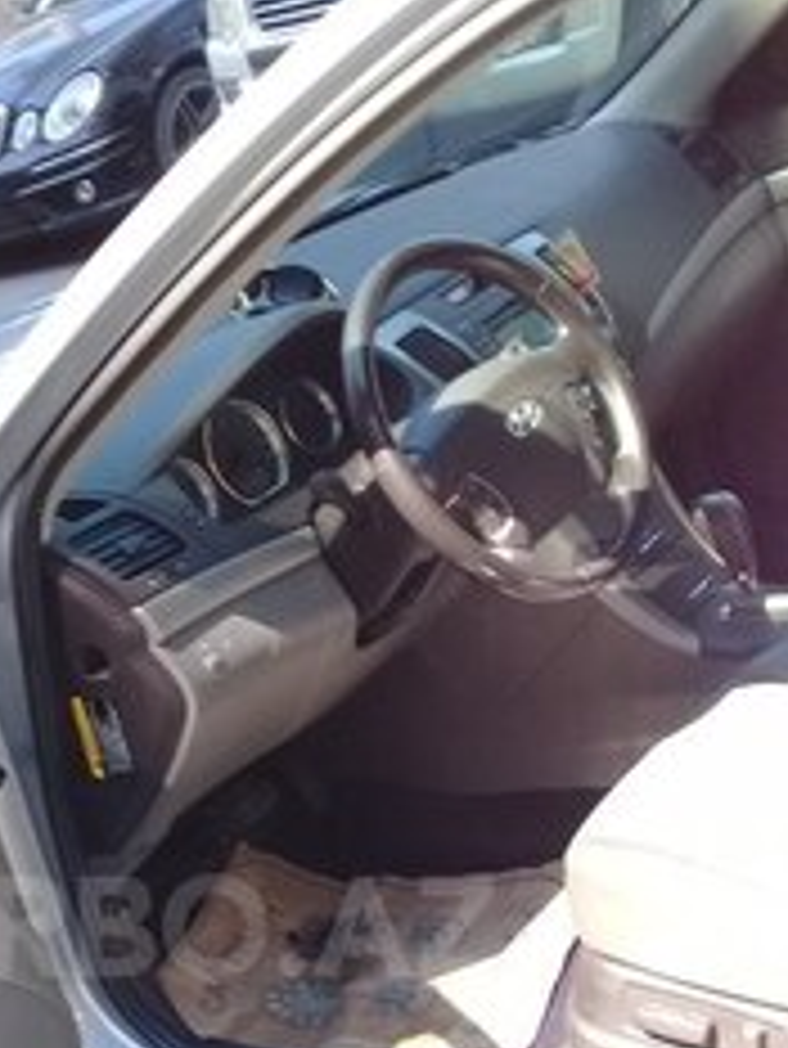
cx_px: 149
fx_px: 2001
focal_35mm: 66
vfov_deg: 28.3
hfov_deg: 22.0
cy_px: 927
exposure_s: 1/100
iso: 50
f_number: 2.2
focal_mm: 3.3
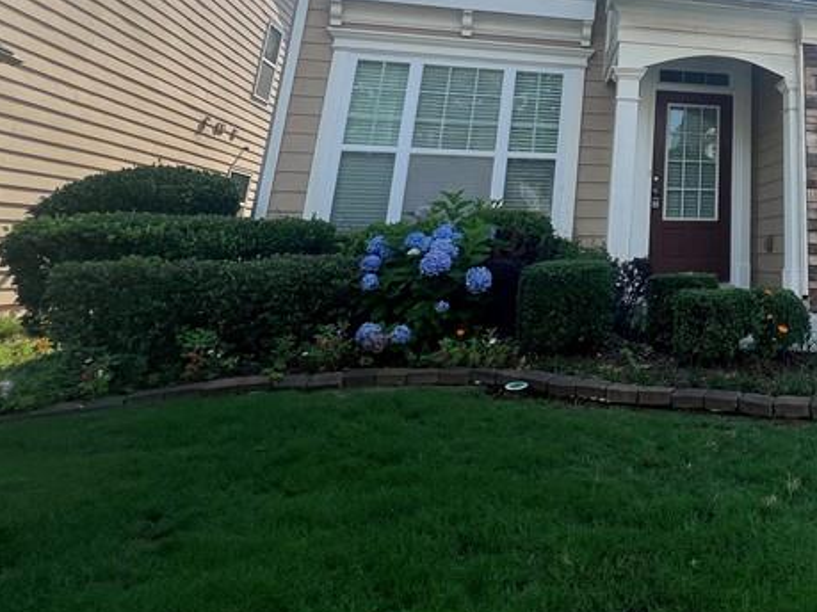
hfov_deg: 52.6
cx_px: 764
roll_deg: -0.7
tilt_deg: +17.6
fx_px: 684
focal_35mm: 29
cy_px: 11
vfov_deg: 42.2
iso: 32
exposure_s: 1/847
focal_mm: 1.57
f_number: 1.8
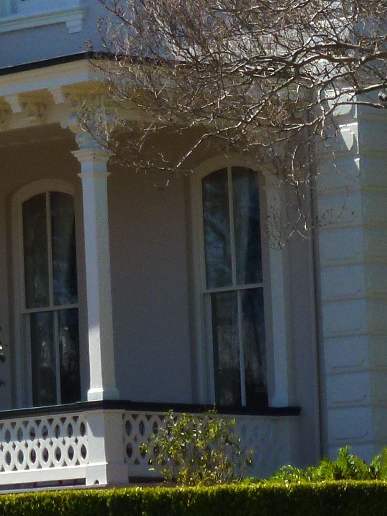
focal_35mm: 332
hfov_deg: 4.5
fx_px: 4948
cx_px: -92
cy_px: -133
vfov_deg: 5.9
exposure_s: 1/500
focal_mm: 16
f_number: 4.9
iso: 100
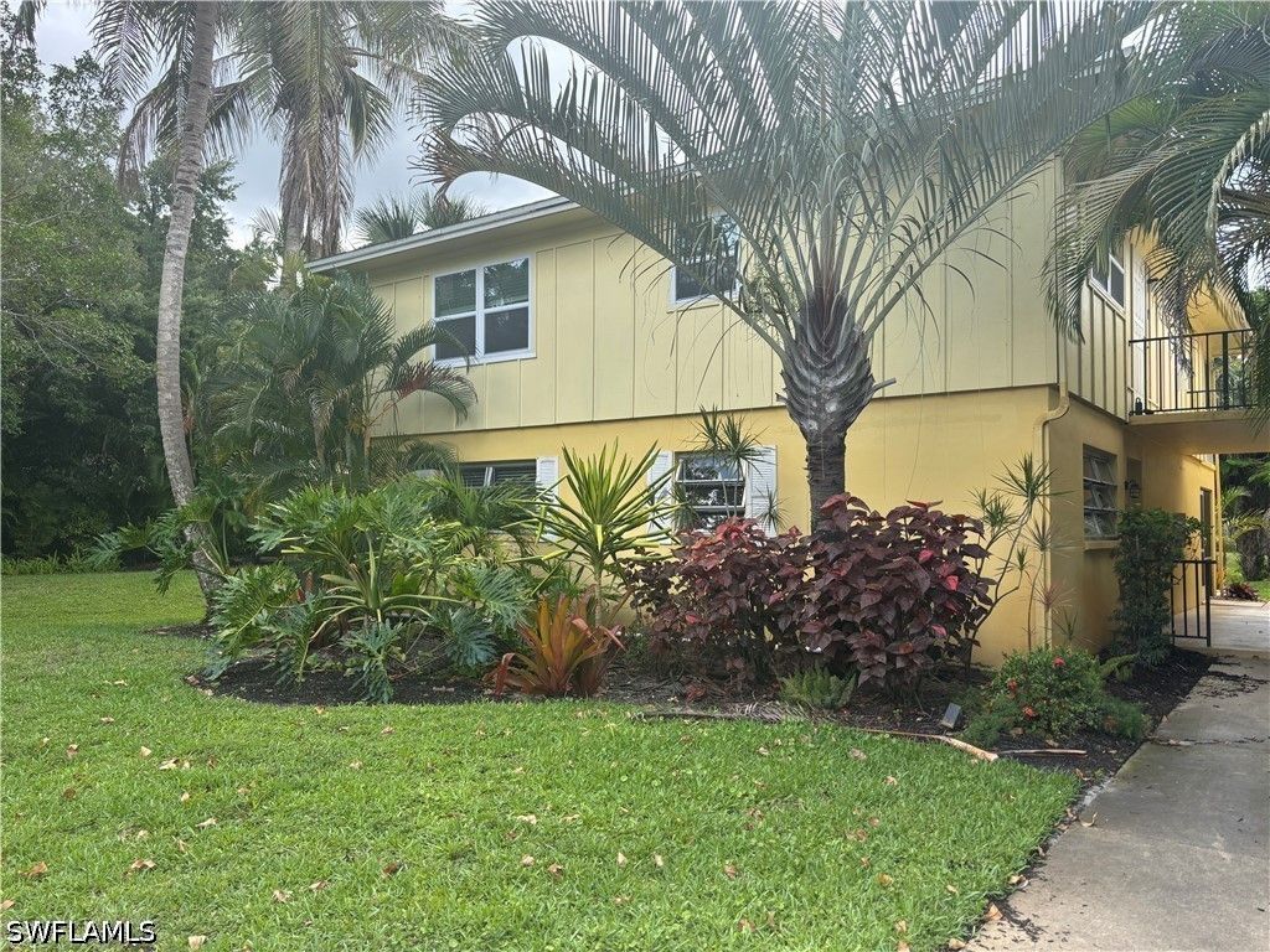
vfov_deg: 53.1
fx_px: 954
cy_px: 476
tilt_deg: +2.6
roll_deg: -1.2
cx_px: 635
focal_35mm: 26
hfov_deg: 67.3
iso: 50
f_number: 1.6
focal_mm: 5.96
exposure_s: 1/844
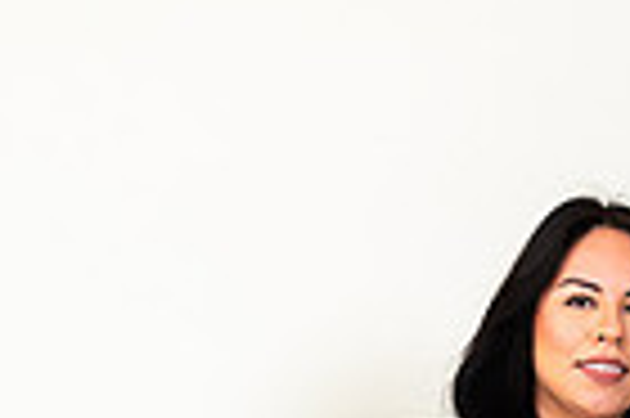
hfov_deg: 11.9
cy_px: 861
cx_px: 922
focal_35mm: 166
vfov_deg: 7.9
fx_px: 2902
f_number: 5.6
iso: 200
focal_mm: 40
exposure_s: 1/160
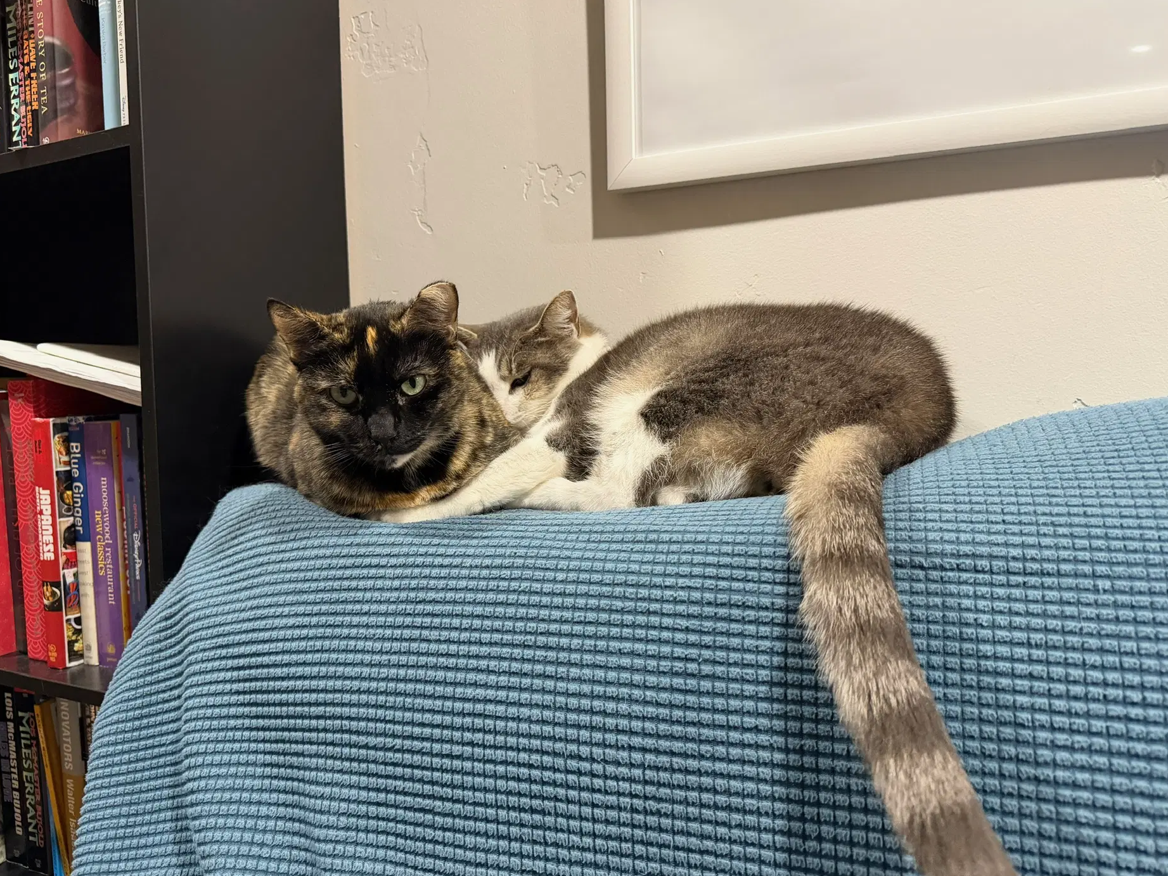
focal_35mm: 25
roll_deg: +1.9
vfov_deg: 54.9
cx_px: 566
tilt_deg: -5.1
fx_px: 843
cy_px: 424
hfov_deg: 69.4
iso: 640
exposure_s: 1/60
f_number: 1.78
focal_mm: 6.76
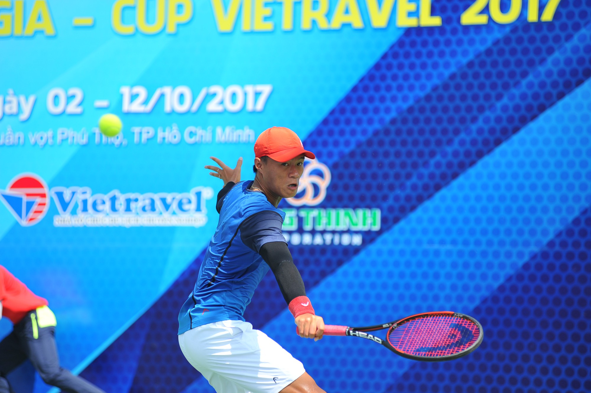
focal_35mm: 185
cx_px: 296
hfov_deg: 11.1
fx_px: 3035
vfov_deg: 7.4
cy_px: 196
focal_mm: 185
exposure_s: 1/2500
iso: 400
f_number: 4
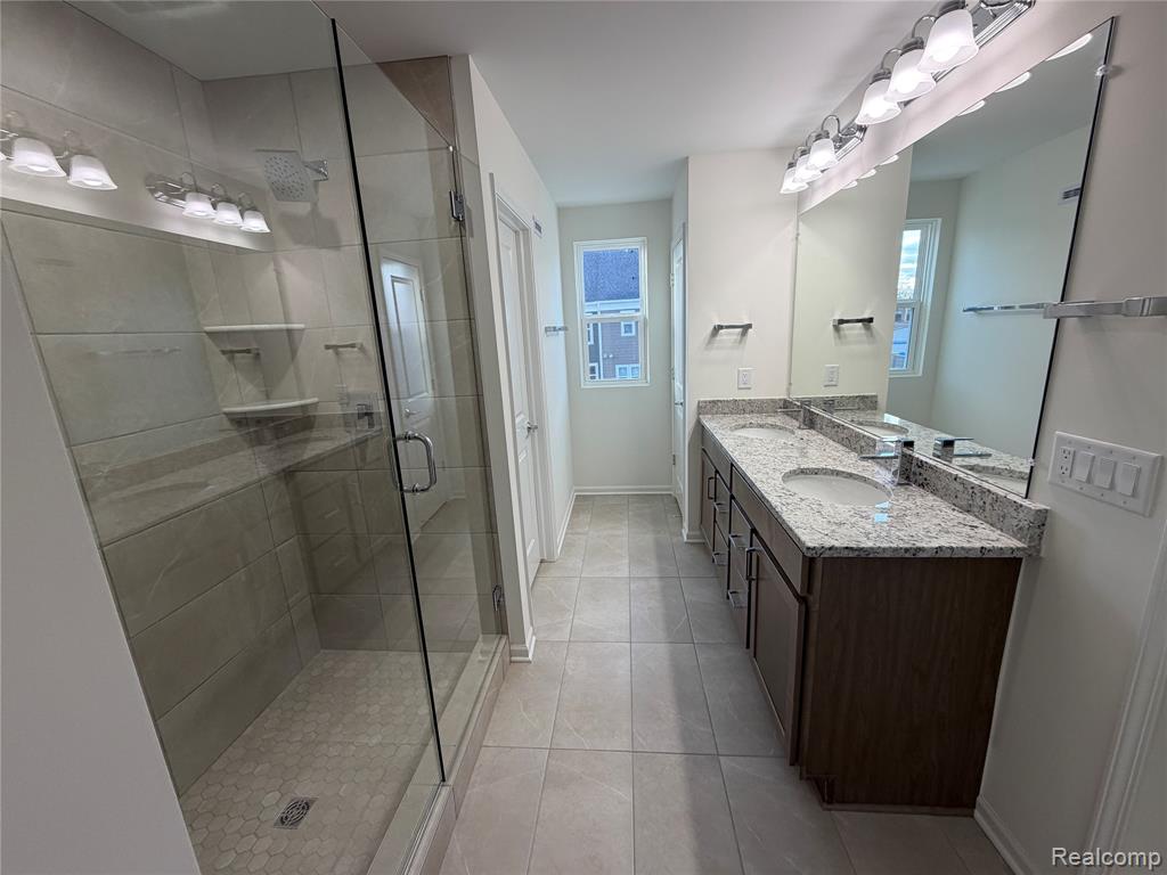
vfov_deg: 85.7
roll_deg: +3.7
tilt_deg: -13.5
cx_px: 584
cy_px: 438
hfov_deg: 102.1
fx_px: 472
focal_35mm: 14
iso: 100
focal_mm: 2.22
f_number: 2.2
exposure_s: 1/120
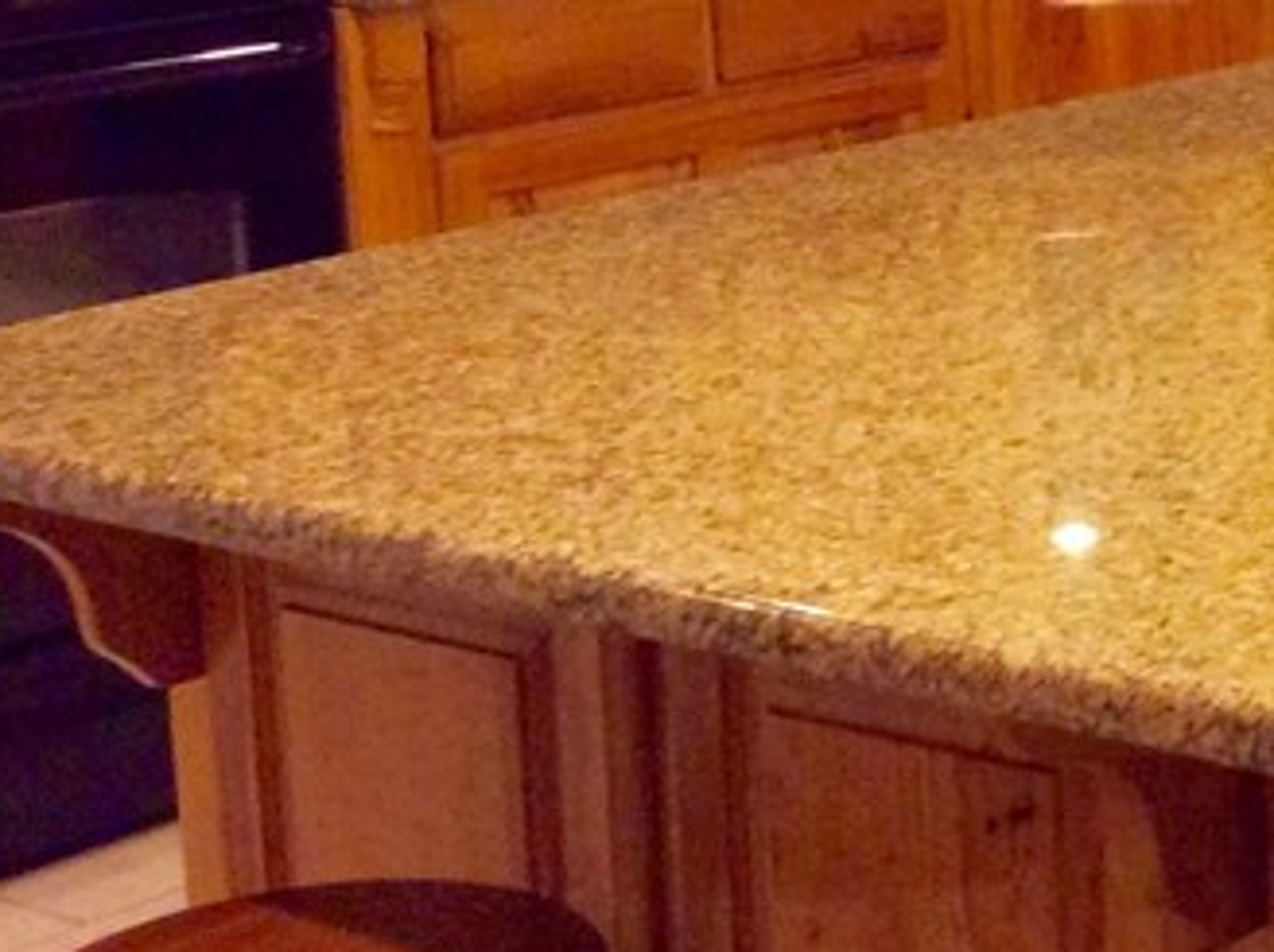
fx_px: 3675
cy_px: 58
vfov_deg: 14.6
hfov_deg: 18.2
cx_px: 1690
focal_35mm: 100
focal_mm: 3.3
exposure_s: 1/24
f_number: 2.4
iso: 250
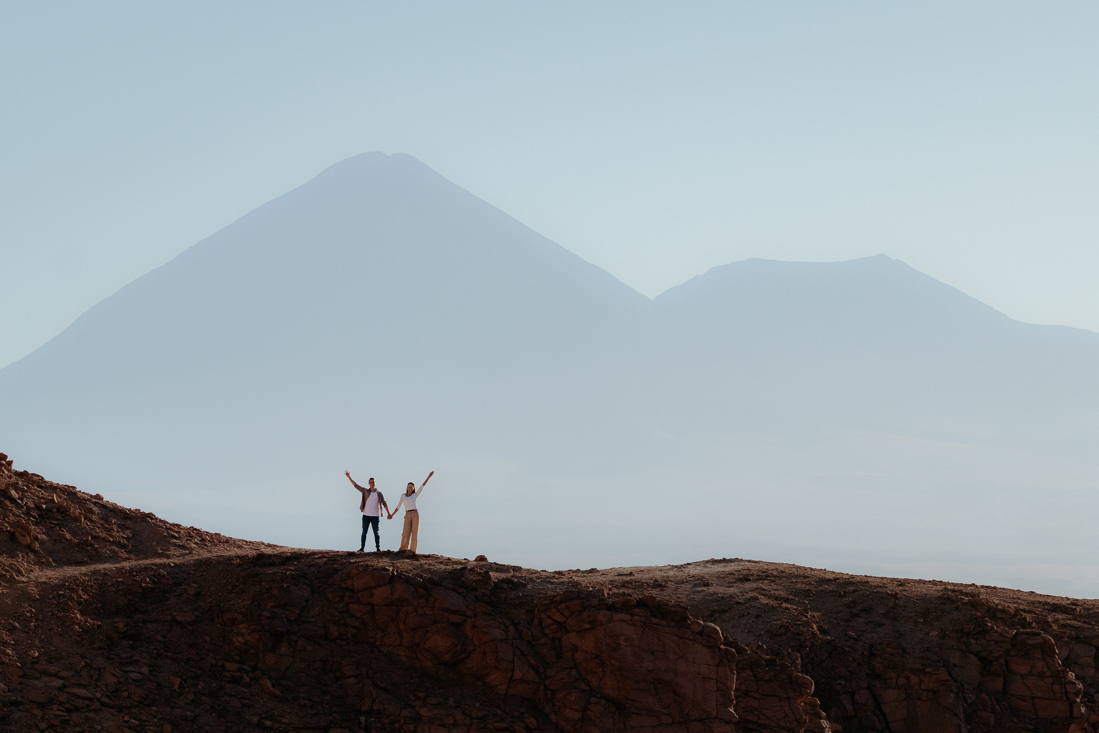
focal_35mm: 197
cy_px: 367
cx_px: 542
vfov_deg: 7.0
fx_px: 6014
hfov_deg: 10.4
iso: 800
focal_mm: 128
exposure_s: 1/8000
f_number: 4
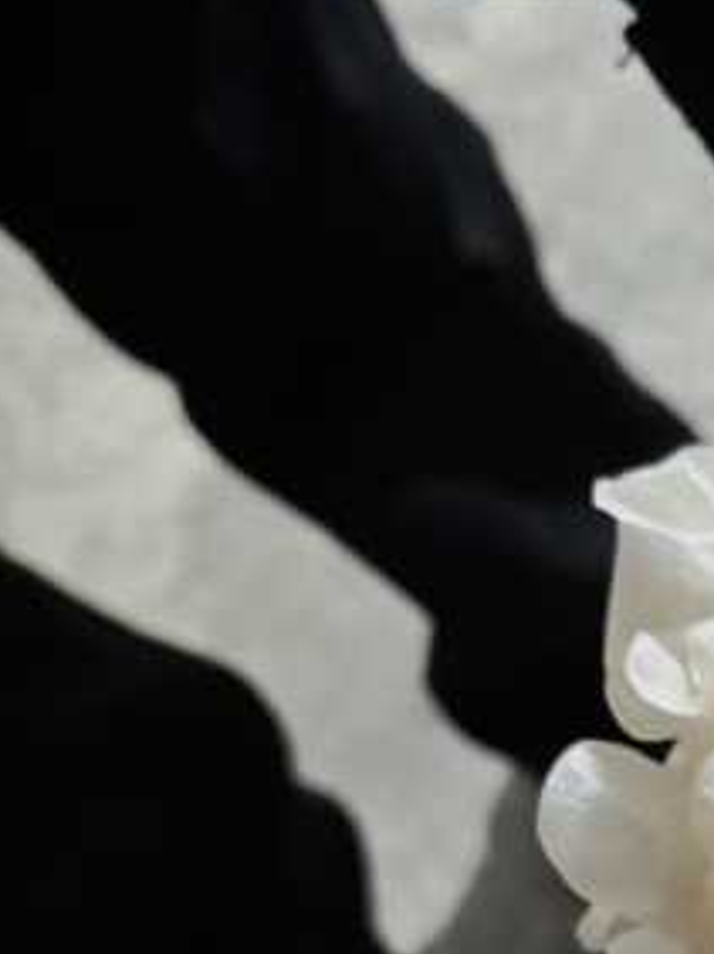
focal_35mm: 87
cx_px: 1137
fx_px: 2396
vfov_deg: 20.6
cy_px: 1223
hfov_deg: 15.4
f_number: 1.67
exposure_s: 1/40.3
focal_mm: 6.62
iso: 640
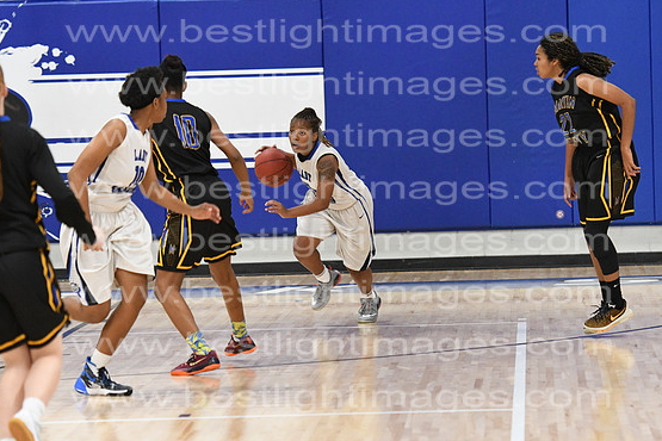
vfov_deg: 6.5
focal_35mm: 212
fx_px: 3889
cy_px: 216
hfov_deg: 9.7
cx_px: 341
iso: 5000
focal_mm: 135
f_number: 4
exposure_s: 1/640
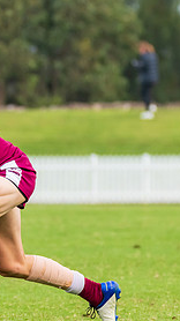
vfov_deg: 2.7
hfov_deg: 1.5
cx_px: -25
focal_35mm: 796
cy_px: 175
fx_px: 6766
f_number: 5.6
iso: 800
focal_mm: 280
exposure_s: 1/1000
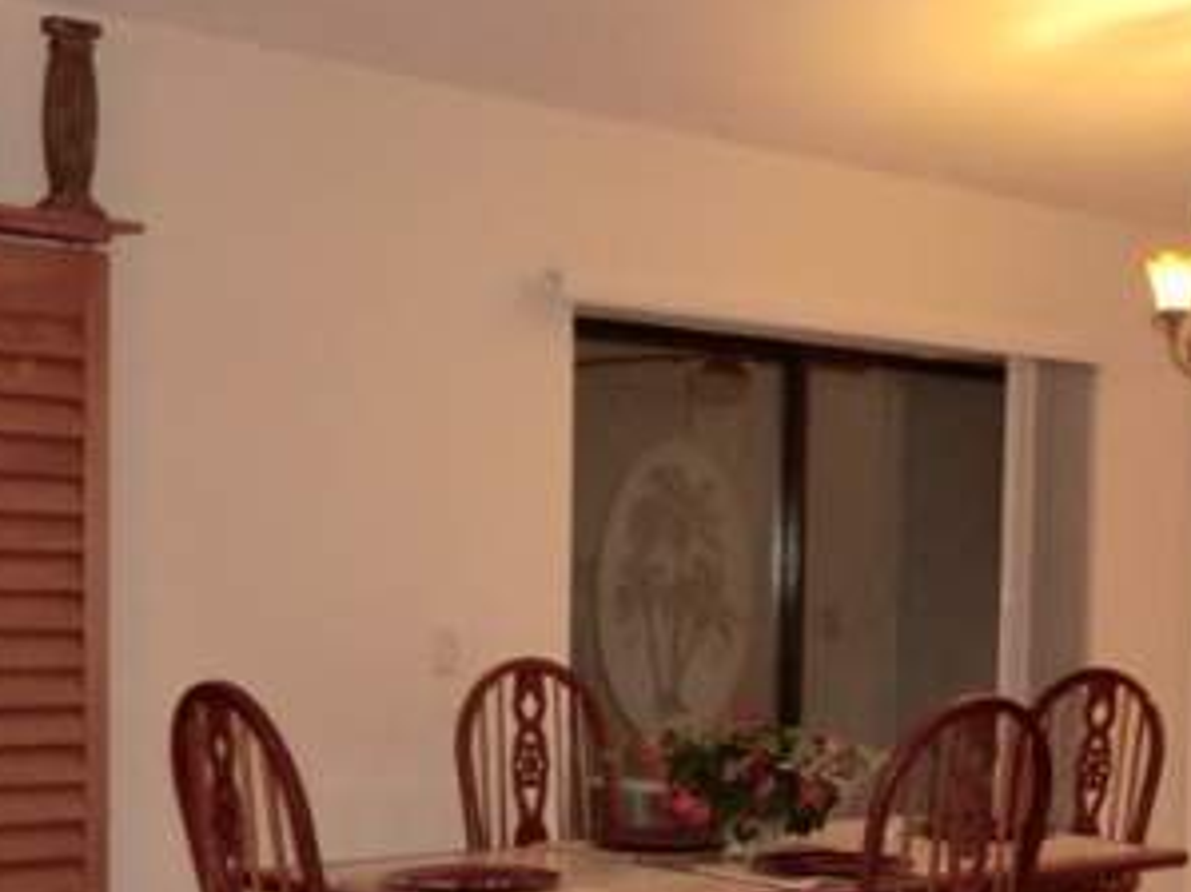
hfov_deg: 31.2
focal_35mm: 61
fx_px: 2098
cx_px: 864
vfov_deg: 23.7
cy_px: 697
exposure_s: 1/50
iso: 400
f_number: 3.9
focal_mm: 6.9
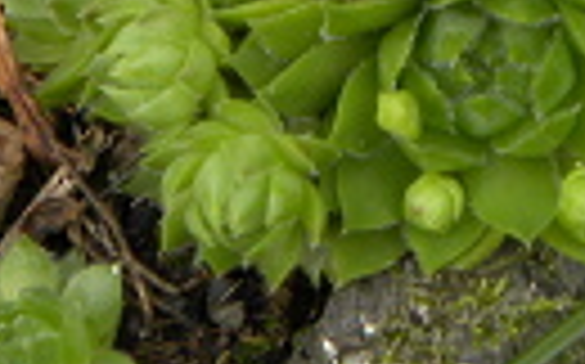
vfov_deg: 9.8
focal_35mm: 129
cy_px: -171
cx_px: 310
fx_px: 2055
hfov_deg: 16.2
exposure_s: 1/60
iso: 64
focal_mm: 5.9
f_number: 2.8
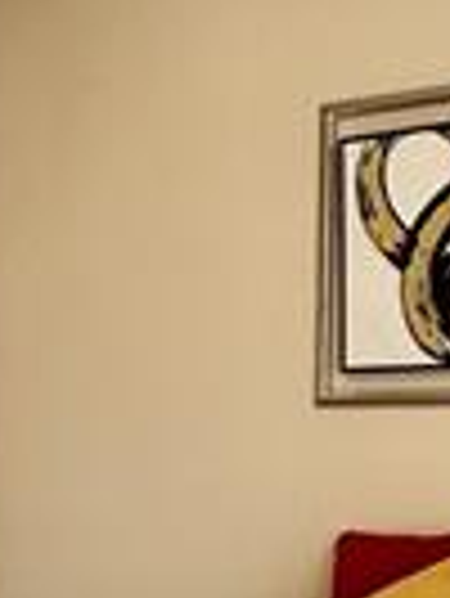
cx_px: 148
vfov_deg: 22.3
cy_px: 706
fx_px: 1402
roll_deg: +1.4
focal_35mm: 81
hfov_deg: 18.2
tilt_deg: -11.4
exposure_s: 1/120
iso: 250
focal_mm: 2.22
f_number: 2.2
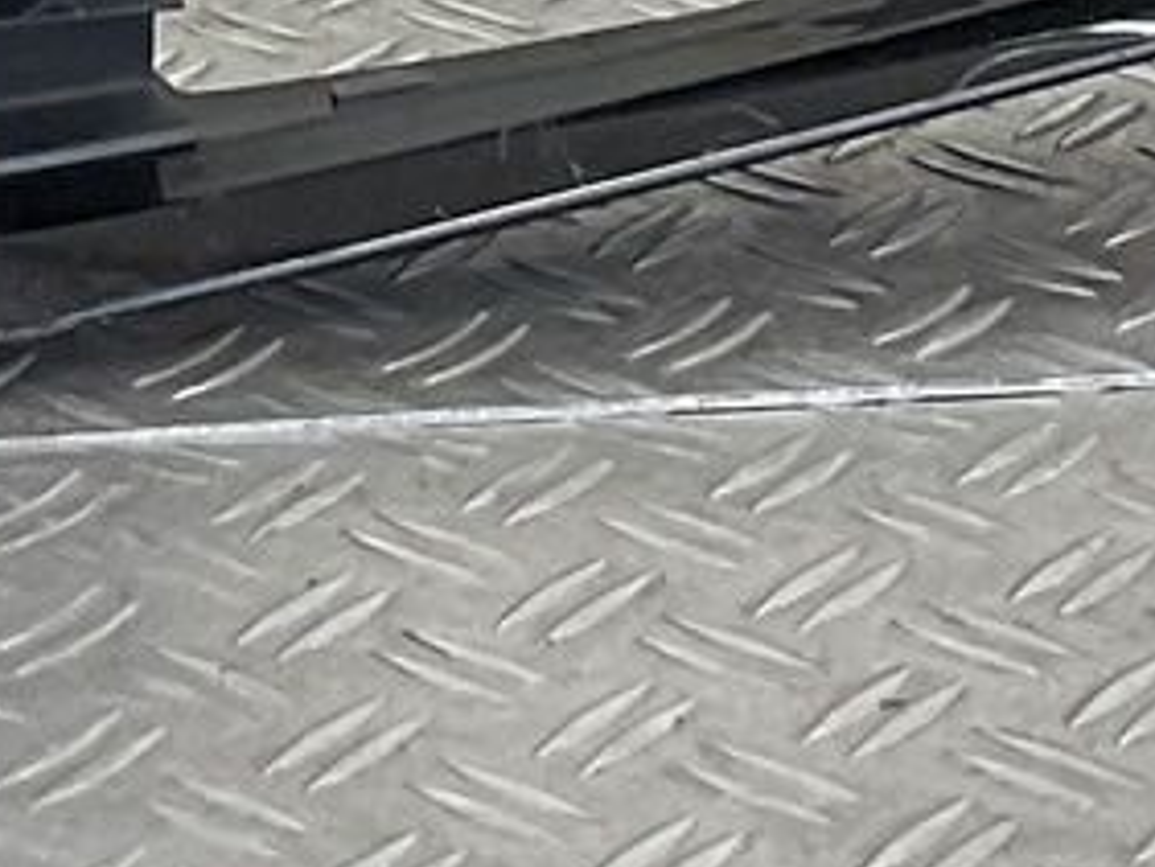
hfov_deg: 9.5
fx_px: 6943
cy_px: -1594
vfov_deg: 6.6
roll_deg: +0.8
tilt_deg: -6.9
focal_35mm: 208
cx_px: 403
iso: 16
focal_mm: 3
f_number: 1.8
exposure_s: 1/141
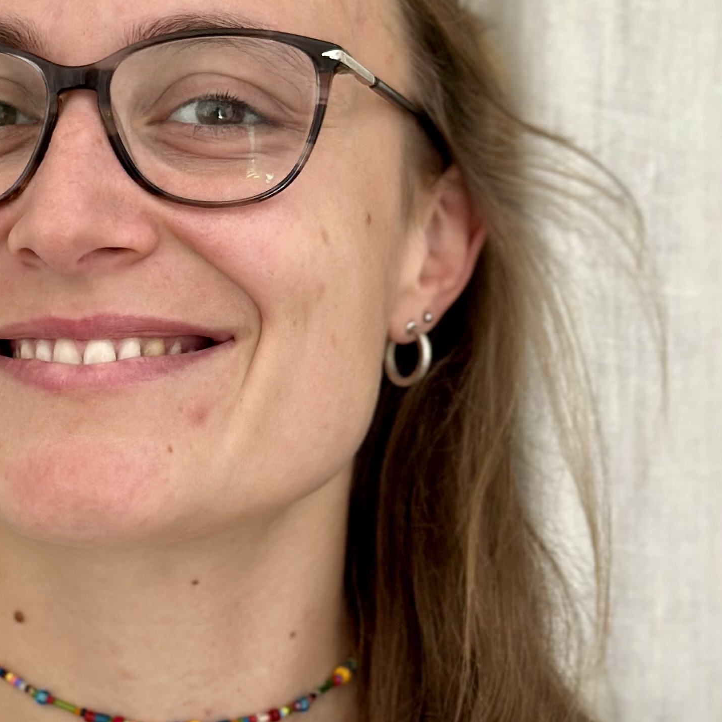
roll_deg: +0.0
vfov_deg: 14.7
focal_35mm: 119
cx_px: 194
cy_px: 361
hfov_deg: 14.6
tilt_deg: -1.5
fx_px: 2808
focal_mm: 6.86
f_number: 1.78
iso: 125
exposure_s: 1/100
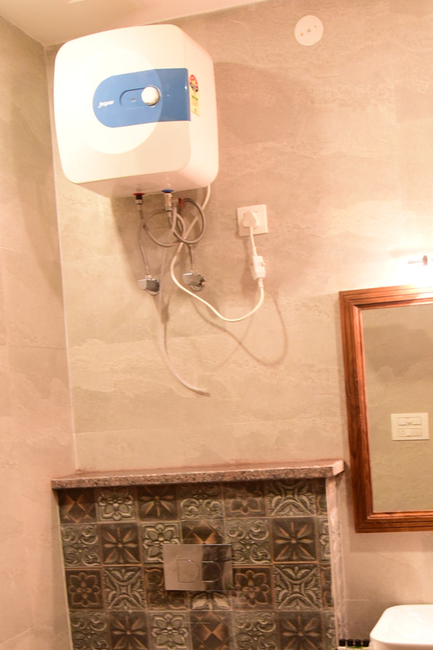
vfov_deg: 43.4
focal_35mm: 44
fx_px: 794
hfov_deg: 30.2
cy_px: 465
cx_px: 299
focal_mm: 24
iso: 4000
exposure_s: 1/60
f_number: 4.5
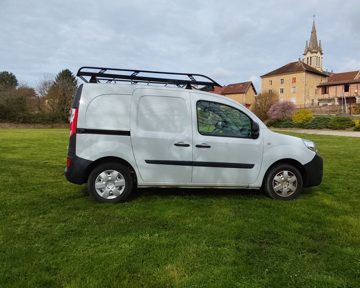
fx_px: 320
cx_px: 194
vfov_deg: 48.5
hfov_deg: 58.7
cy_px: 141
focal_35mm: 30
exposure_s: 1/2214
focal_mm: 2.91
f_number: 1.9
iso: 50
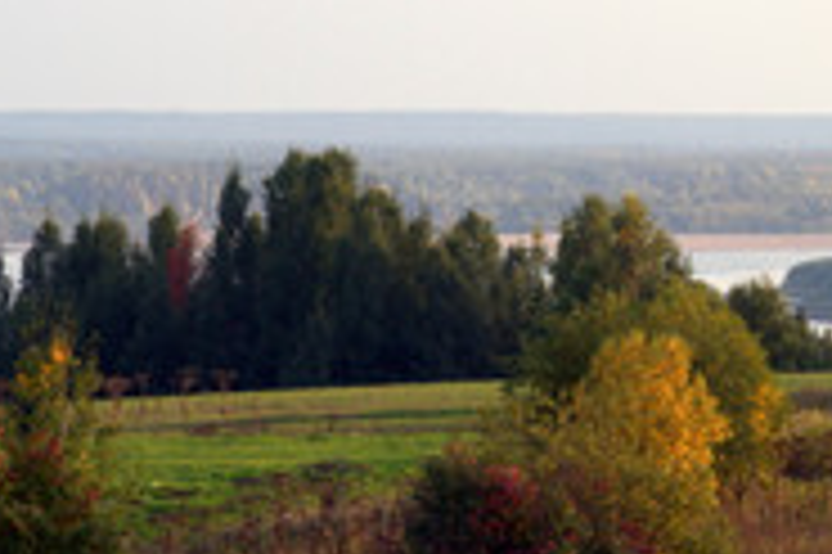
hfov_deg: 3.8
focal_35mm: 547
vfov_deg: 2.5
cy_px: 241
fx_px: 12638
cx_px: 810
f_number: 8
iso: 320
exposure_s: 1/200
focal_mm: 135
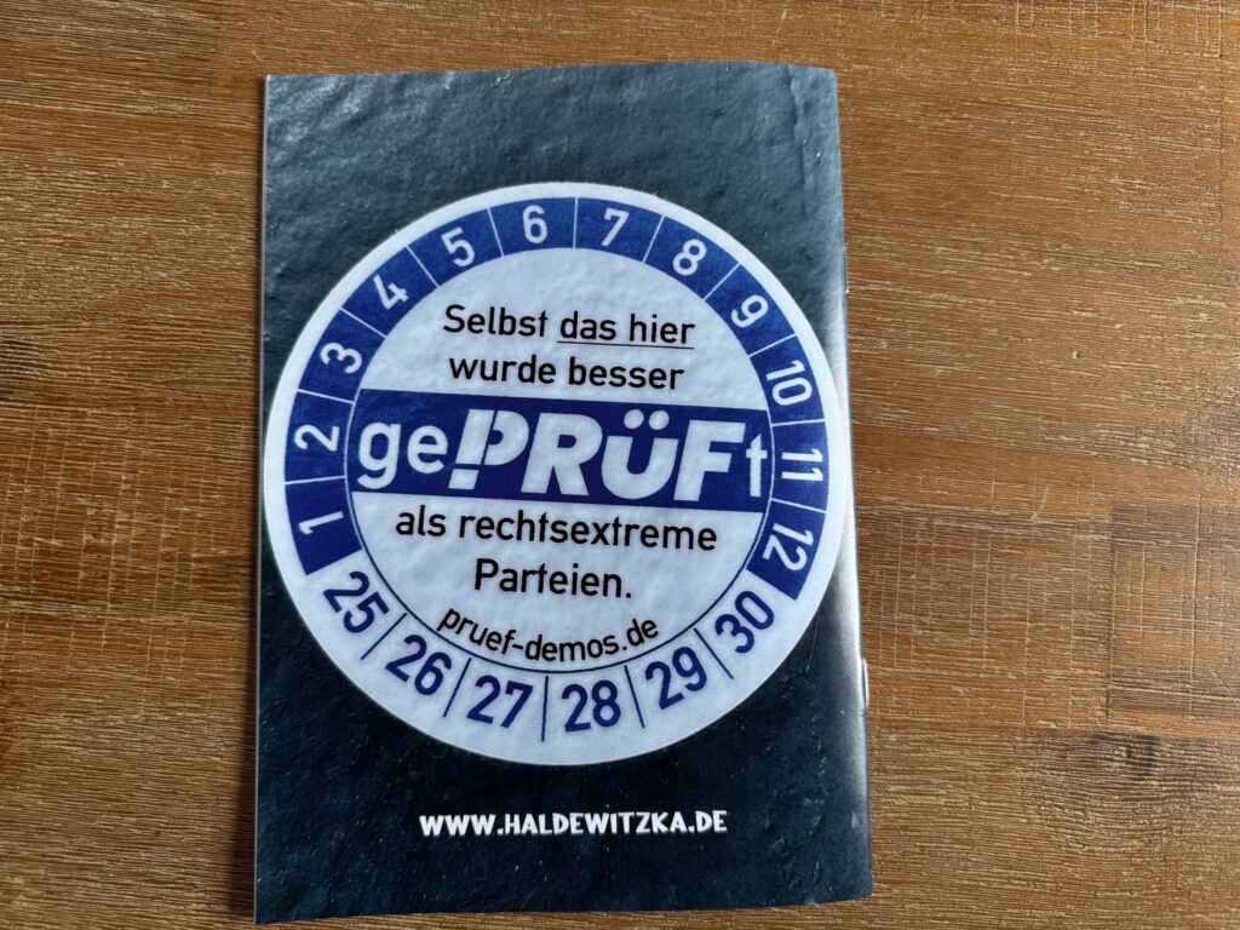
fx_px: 860
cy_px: 465
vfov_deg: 56.8
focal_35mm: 24
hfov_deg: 71.6
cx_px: 620
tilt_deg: -84.6
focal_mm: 6.76
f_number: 1.78
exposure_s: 1/117
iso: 200
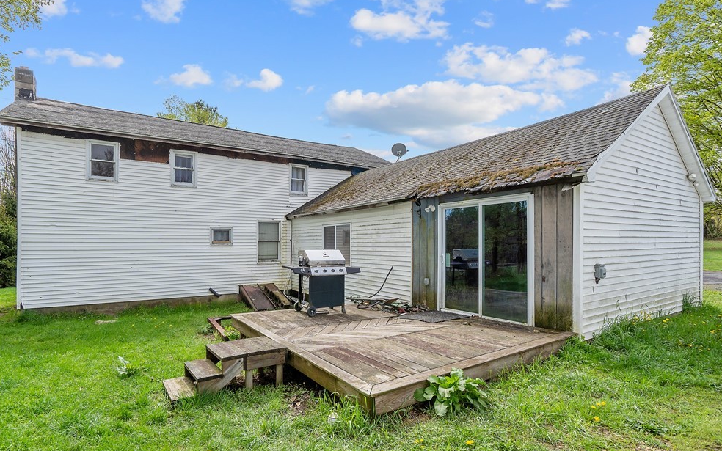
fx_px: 354
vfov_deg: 64.9
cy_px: 238
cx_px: 345
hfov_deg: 91.0
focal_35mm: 18
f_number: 9
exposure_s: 1/400
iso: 200
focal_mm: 16
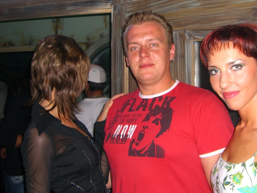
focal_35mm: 47
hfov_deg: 40.2
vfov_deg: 30.9
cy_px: 88
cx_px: 157
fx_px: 349
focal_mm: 7.9
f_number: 2.8
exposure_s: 1/60
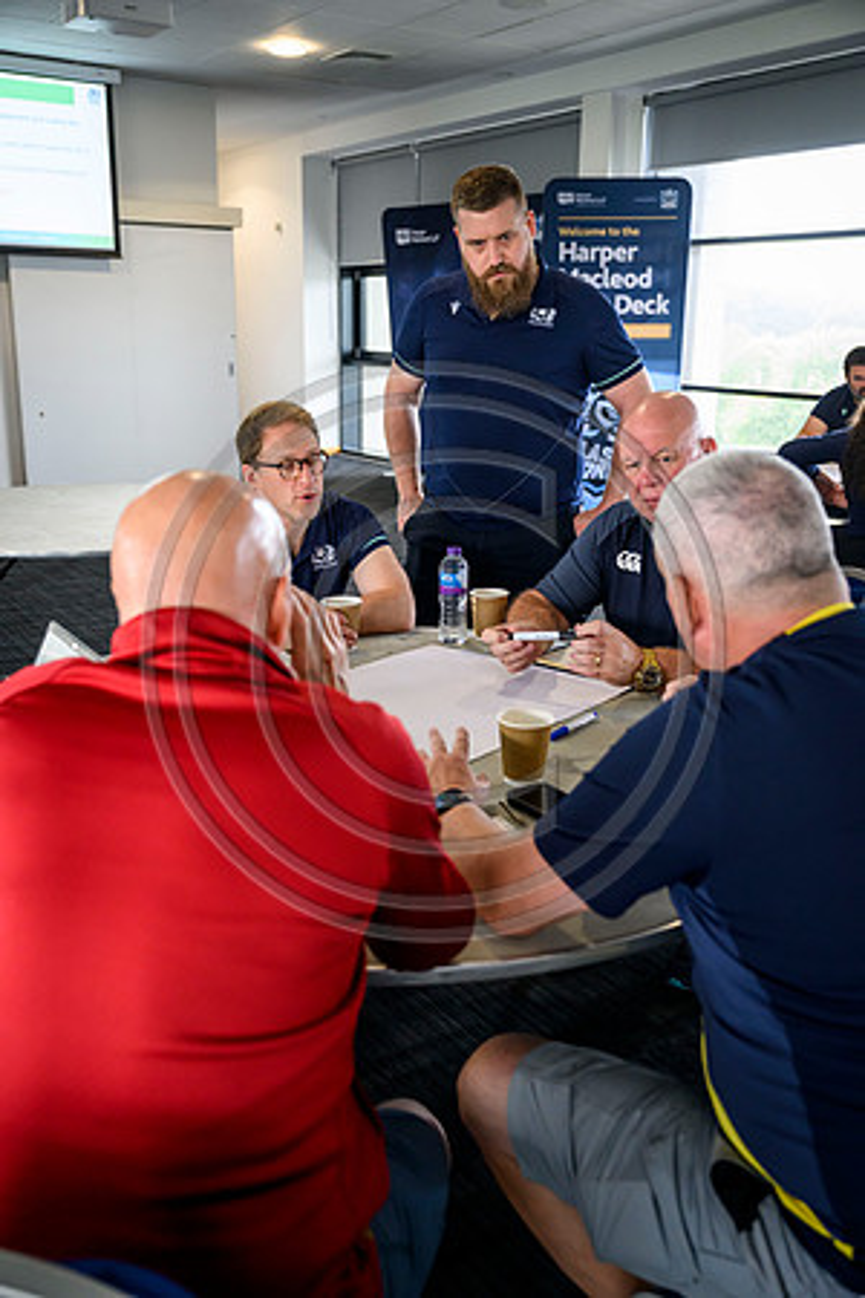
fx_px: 1171
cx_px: 432
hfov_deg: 40.5
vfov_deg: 58.0
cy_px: 649
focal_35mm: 32
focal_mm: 32.5
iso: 3200
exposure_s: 1/500
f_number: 3.2
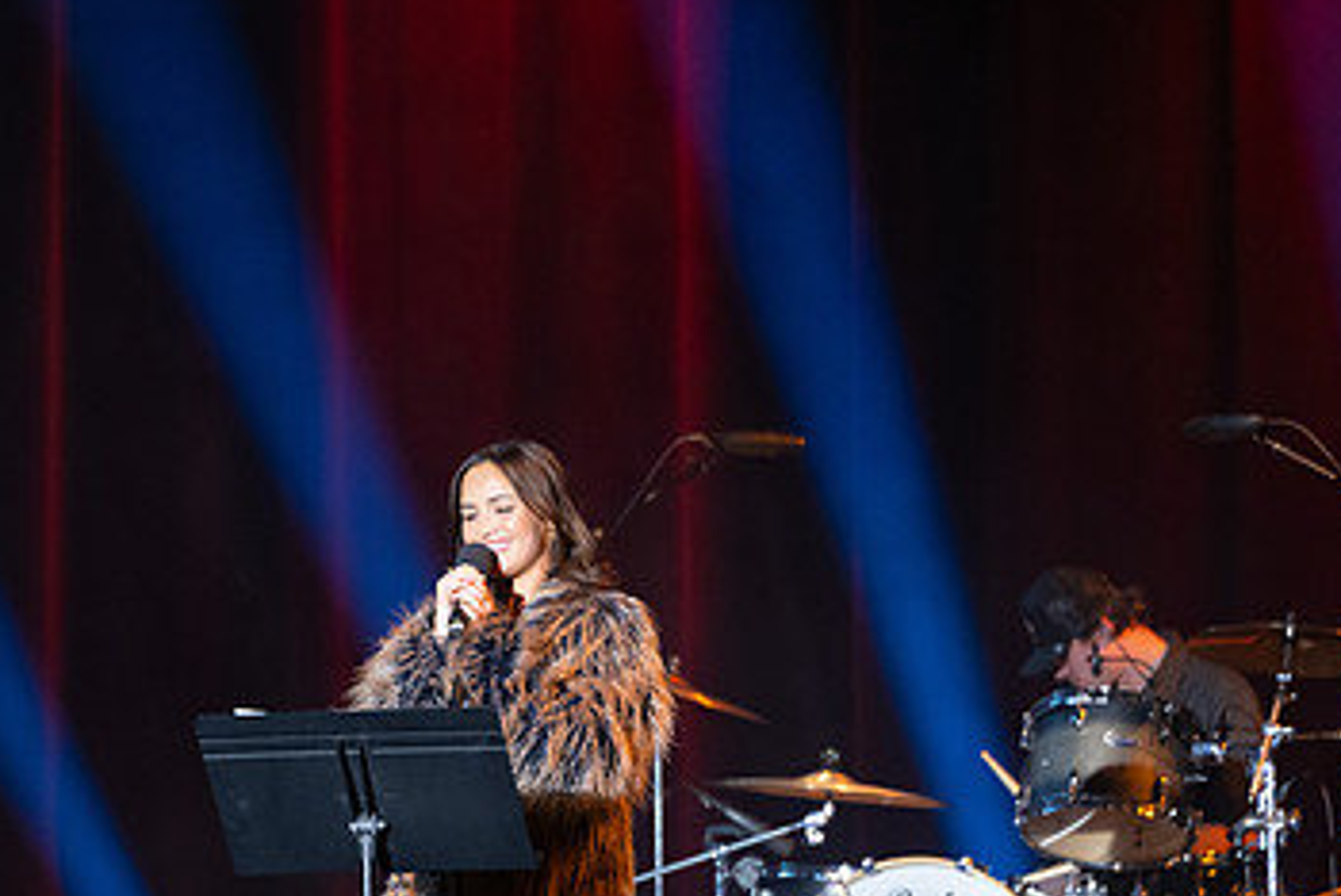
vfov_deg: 4.6
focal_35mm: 298
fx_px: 11109
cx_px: 579
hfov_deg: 6.9
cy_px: 699
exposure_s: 1/200
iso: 3200
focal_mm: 180
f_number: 2.8
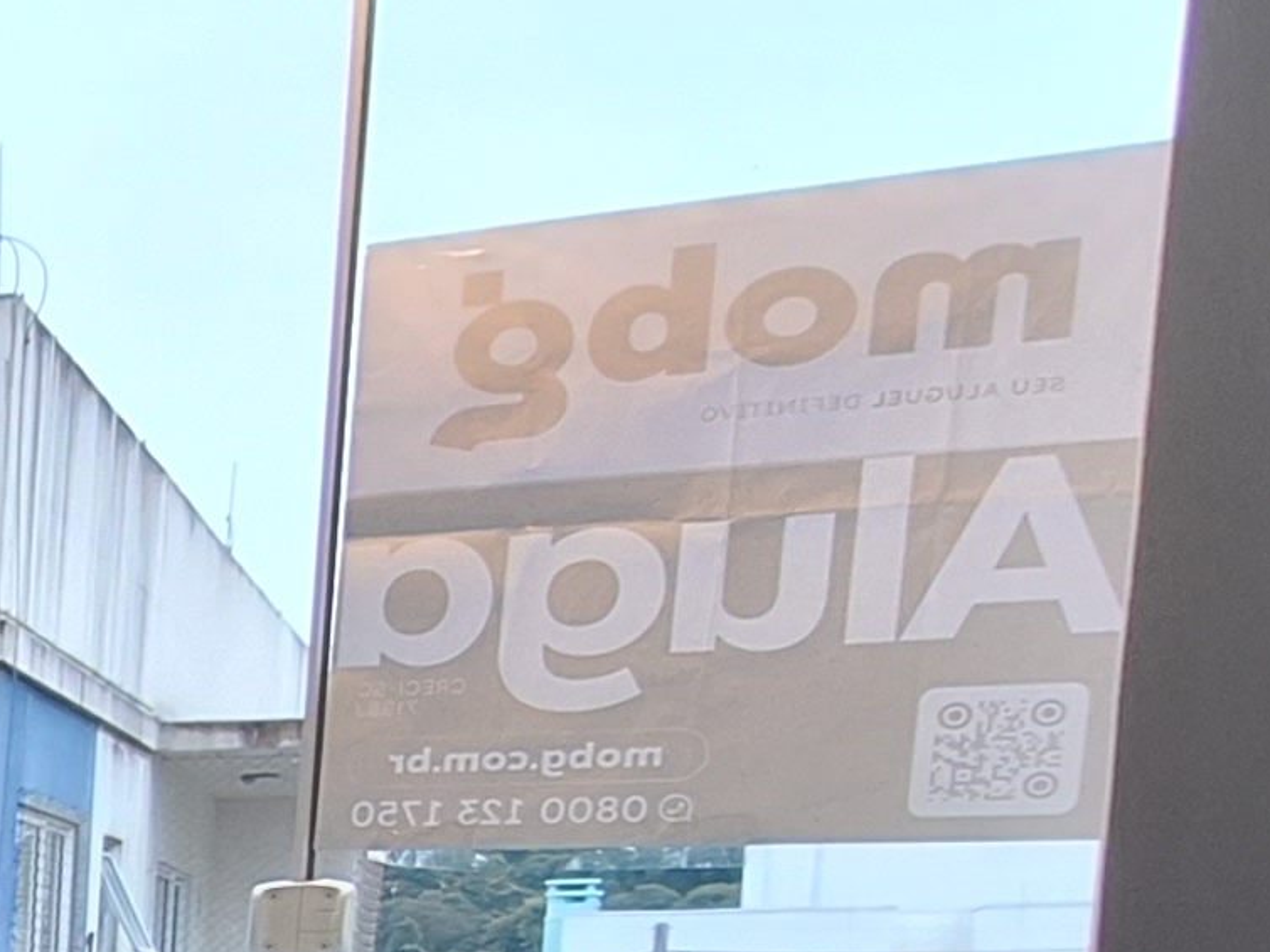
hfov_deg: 18.3
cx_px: -1294
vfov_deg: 19.2
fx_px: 2531
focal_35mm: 69
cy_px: 1341
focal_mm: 1.74
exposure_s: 1/60
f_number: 2.2
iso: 50
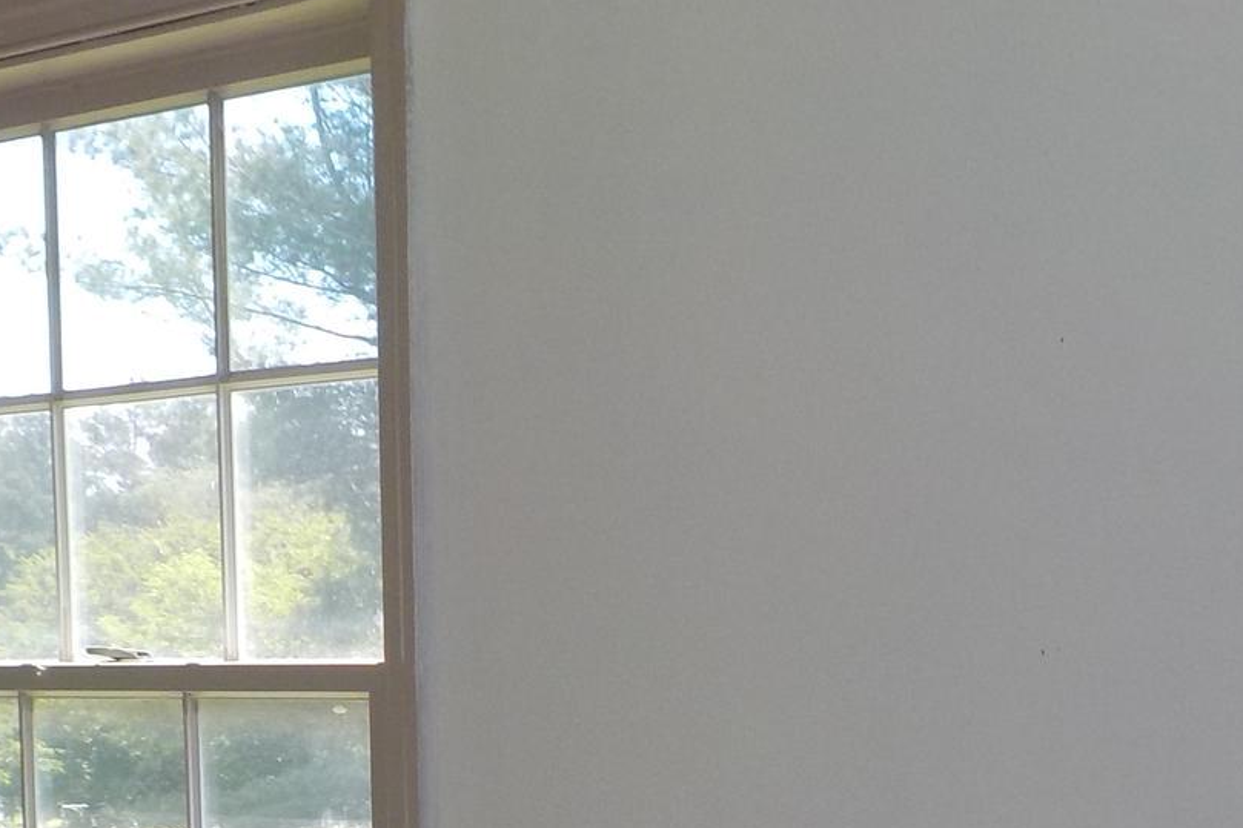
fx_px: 2727
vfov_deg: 16.7
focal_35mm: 79
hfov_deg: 25.7
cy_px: 909
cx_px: 694
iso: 125
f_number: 3.3
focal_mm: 4.1
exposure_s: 1/200
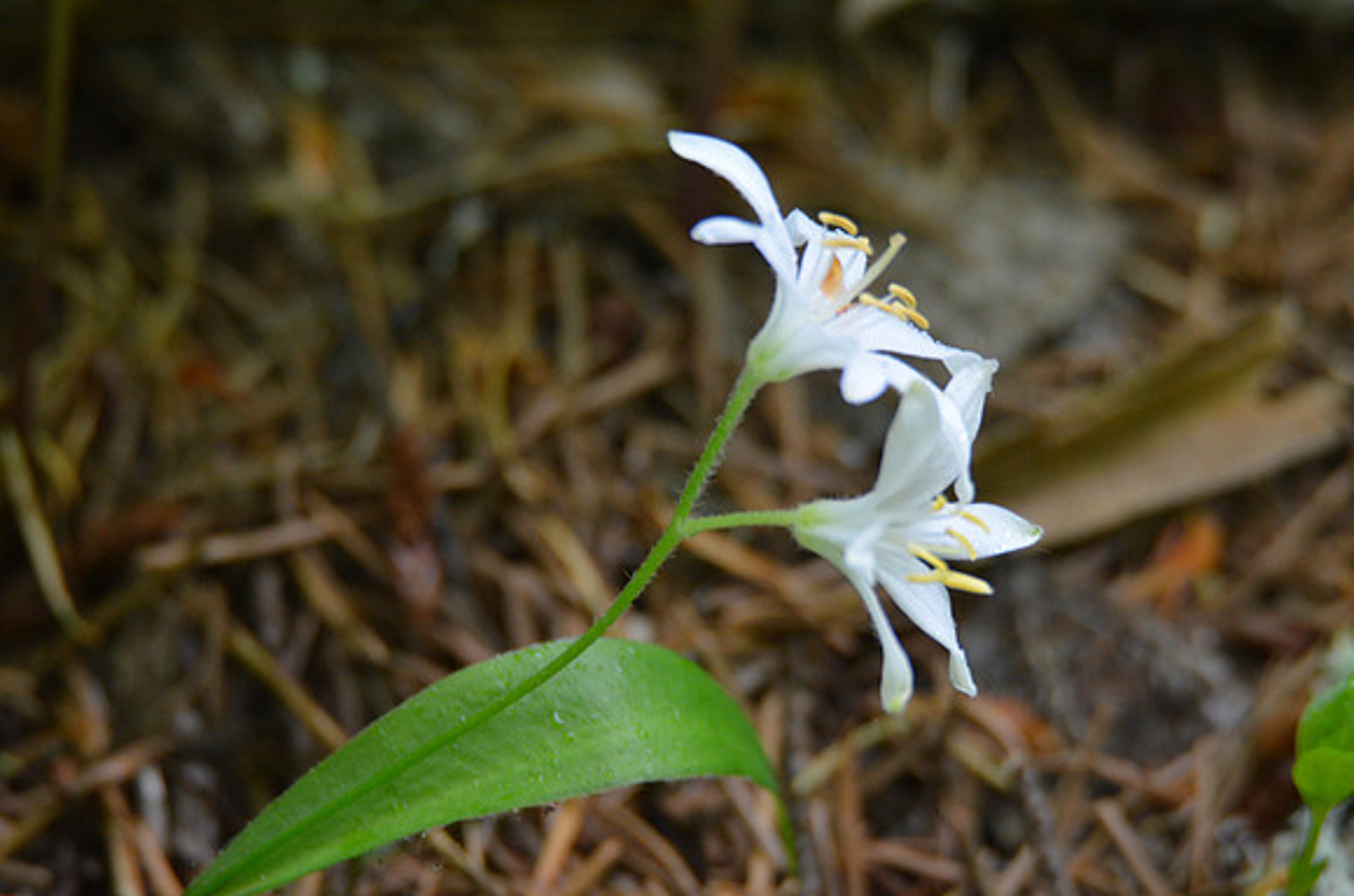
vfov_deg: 1.5
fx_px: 33776
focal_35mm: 900
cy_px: 448
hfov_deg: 2.3
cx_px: 677
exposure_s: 1/50
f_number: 6.3
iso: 1600
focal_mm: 600
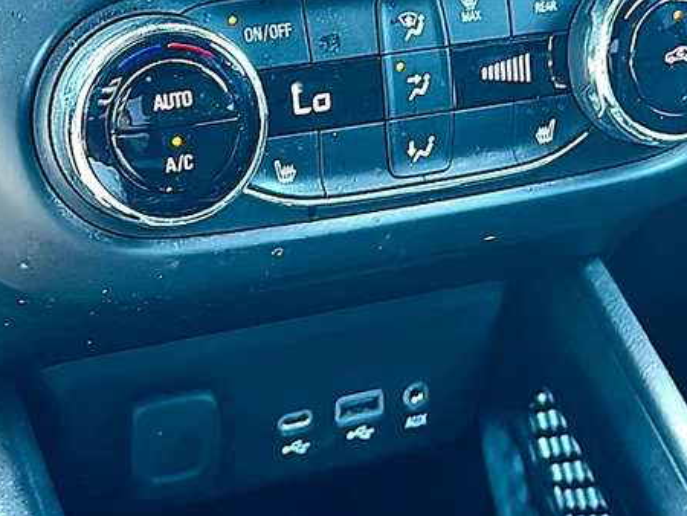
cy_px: 155
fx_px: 1390
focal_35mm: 70
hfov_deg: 27.7
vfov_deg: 20.9
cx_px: 379
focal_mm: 6.86
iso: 200
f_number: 1.78
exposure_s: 1/40
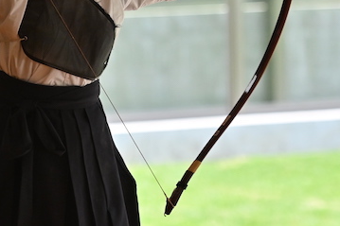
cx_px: 63
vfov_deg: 4.2
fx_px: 3049
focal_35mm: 323
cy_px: 8
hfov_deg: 6.4
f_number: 2.8
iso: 1250
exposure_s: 1/8000
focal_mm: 116
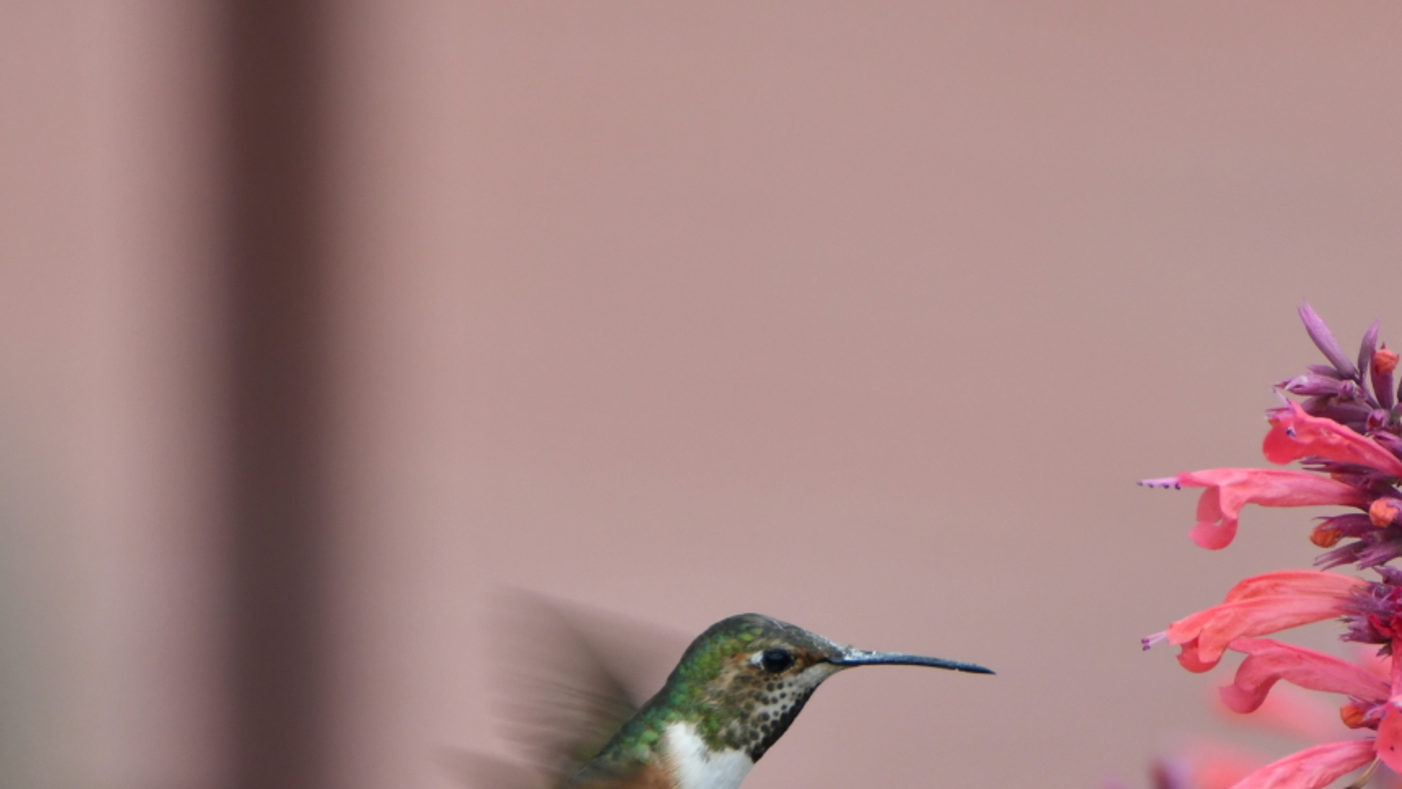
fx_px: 32607
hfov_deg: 2.5
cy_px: 845
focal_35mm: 877
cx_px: 729
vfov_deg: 1.4
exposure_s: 1/500
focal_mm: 300
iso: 400
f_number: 5.6
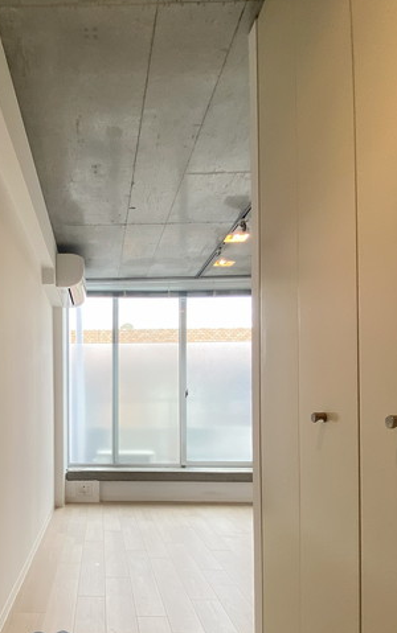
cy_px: 403
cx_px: 83
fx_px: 398
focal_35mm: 23
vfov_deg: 75.5
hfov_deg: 50.1
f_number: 2.4
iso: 25
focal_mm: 1.54
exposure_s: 1/122
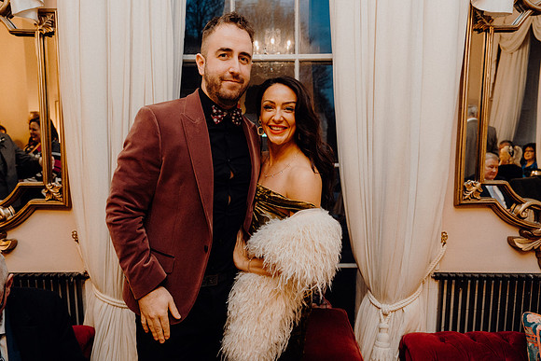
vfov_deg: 51.3
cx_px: 270
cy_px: 180
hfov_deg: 71.5
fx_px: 376
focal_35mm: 25
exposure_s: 1/160
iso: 2500
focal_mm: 25
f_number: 3.5
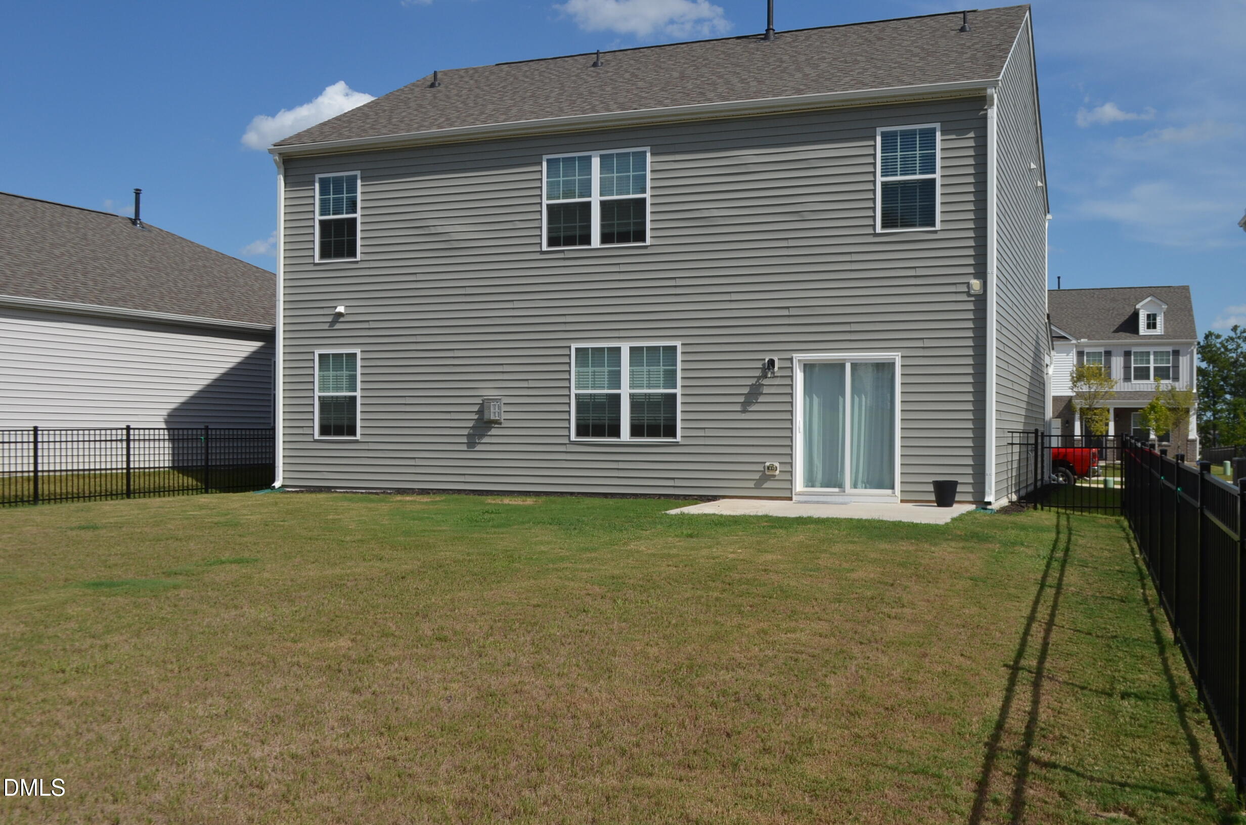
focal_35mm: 36
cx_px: 623
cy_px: 412
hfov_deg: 53.2
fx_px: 1243
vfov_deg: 36.7
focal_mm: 24
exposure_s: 1/640
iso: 400
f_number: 13
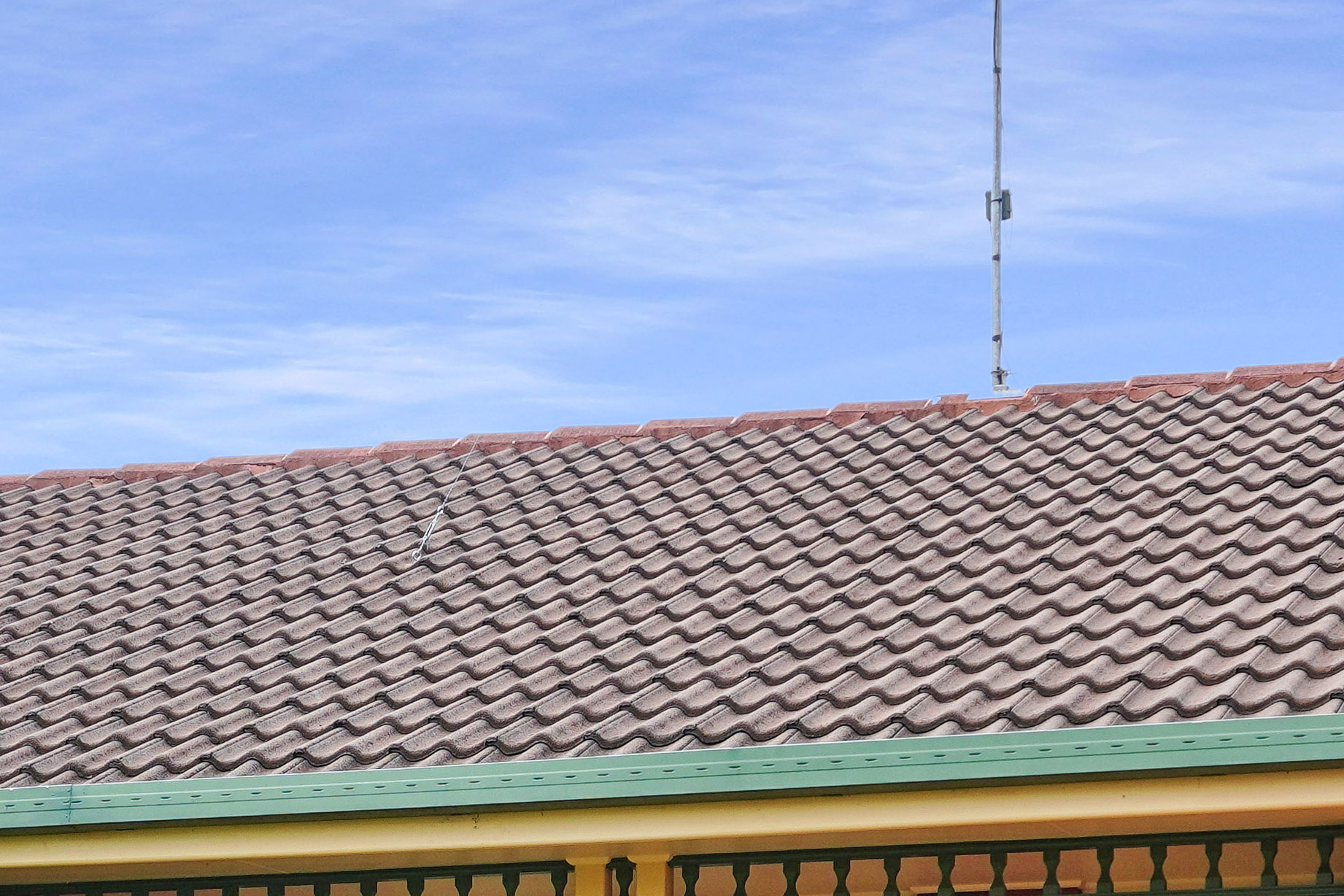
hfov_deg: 19.8
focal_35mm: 103
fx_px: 3831
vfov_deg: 12.9
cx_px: 432
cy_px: 1168
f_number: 5
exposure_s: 1/400
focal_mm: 21
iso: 100
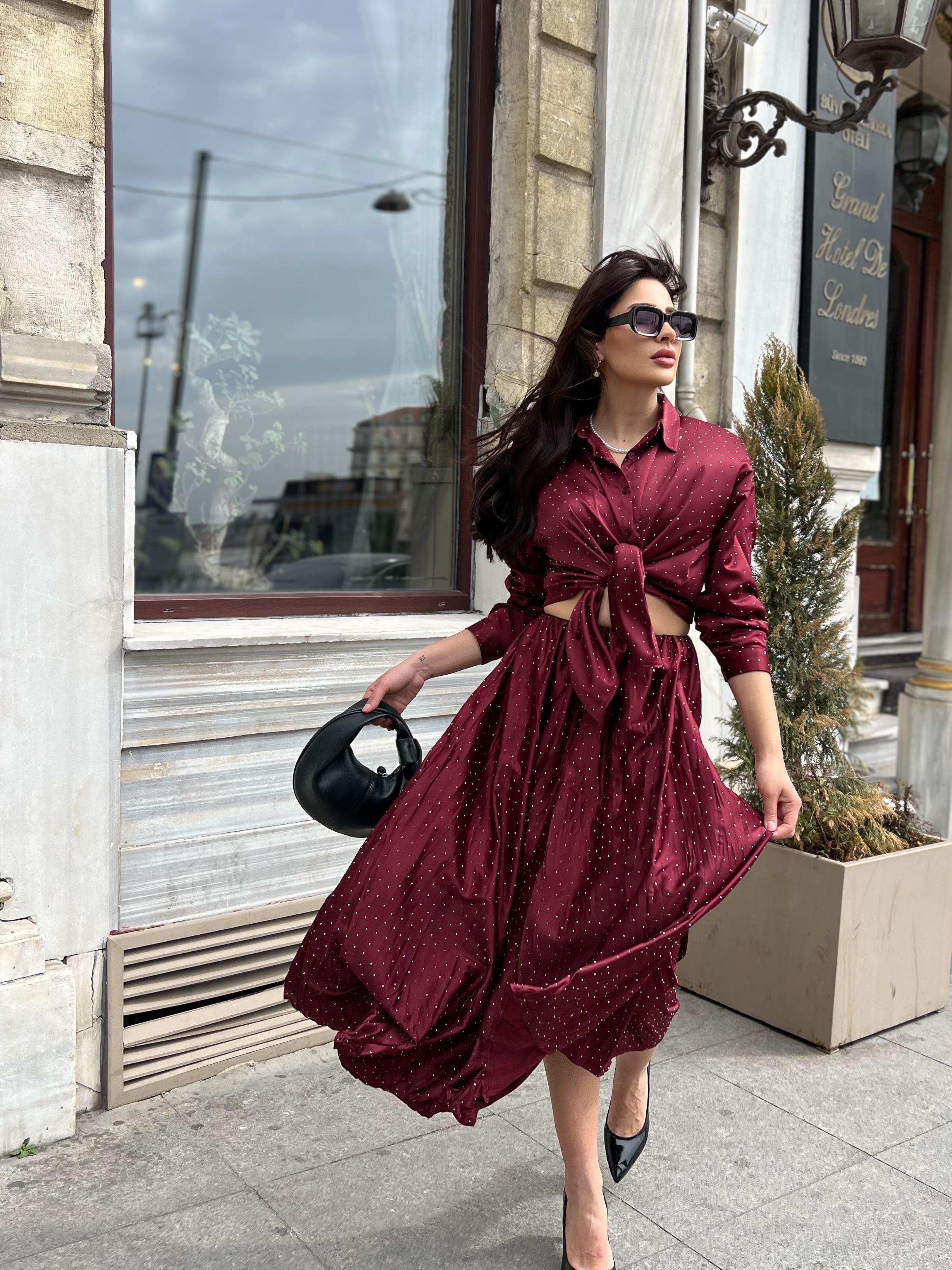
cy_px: 599
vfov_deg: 56.8
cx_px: 563
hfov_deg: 44.0
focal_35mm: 32
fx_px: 1173
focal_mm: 5.7
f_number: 1.5
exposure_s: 1/1183
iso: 50
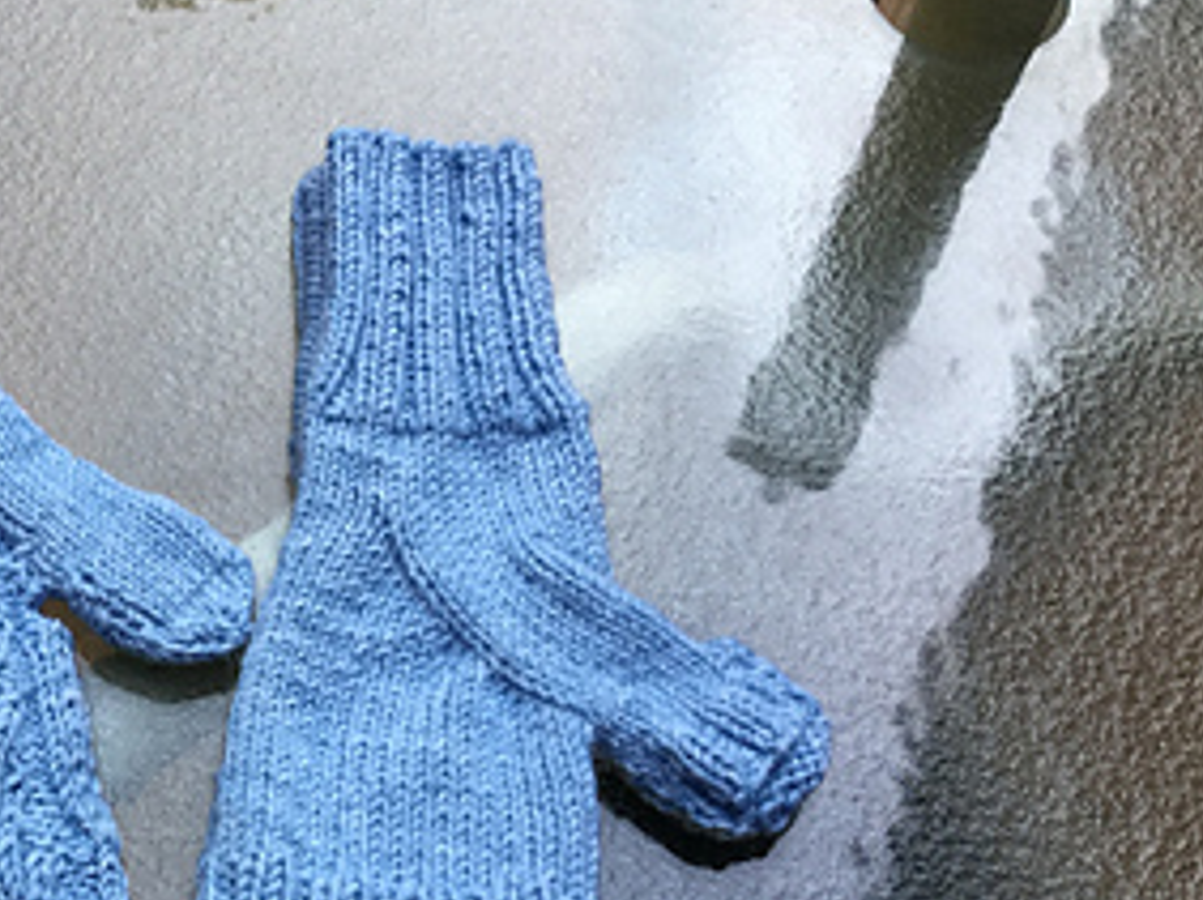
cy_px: 672
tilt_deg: -63.0
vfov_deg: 26.2
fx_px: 1910
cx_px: 183
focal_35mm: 55
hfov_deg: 33.6
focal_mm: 3.3
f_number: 2.4
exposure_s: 1/30
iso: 40
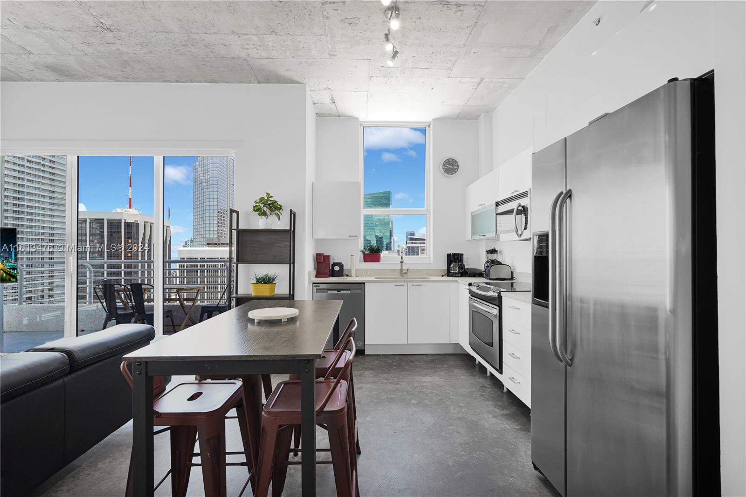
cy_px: 248
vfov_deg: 73.7
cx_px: 373
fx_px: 331
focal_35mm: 16
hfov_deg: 96.7
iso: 200
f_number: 8
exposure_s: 1/10
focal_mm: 16
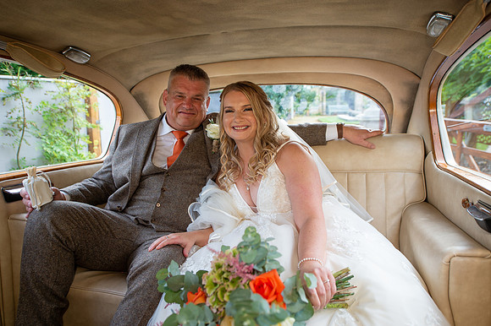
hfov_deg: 70.7
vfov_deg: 50.6
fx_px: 346
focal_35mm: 25
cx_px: 246
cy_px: 163
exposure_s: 1/160
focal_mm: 24
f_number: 3.5
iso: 160
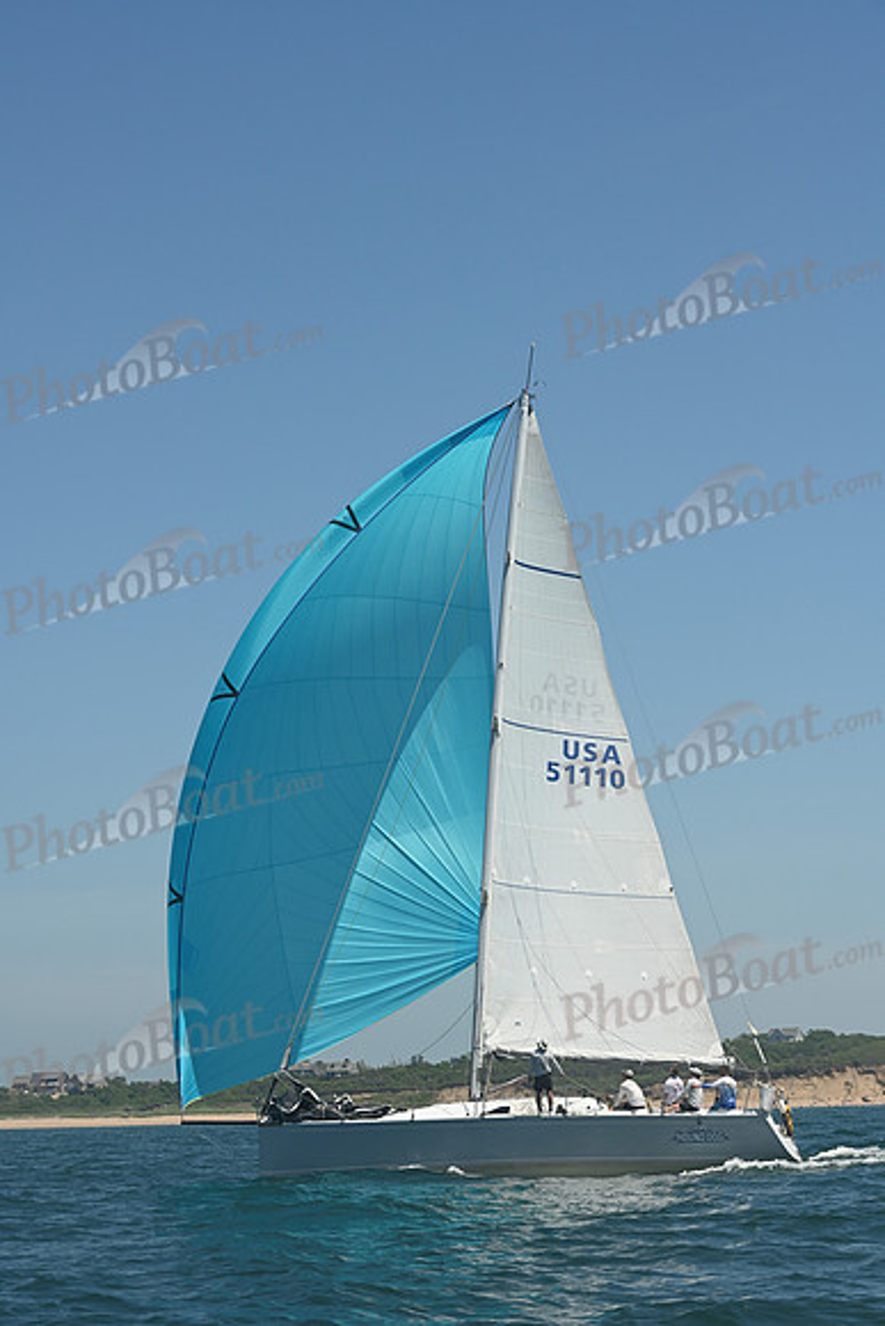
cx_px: 442
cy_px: 663
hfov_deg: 15.2
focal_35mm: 90
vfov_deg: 22.6
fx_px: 3317
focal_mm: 90
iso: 320
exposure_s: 1/1000
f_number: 10
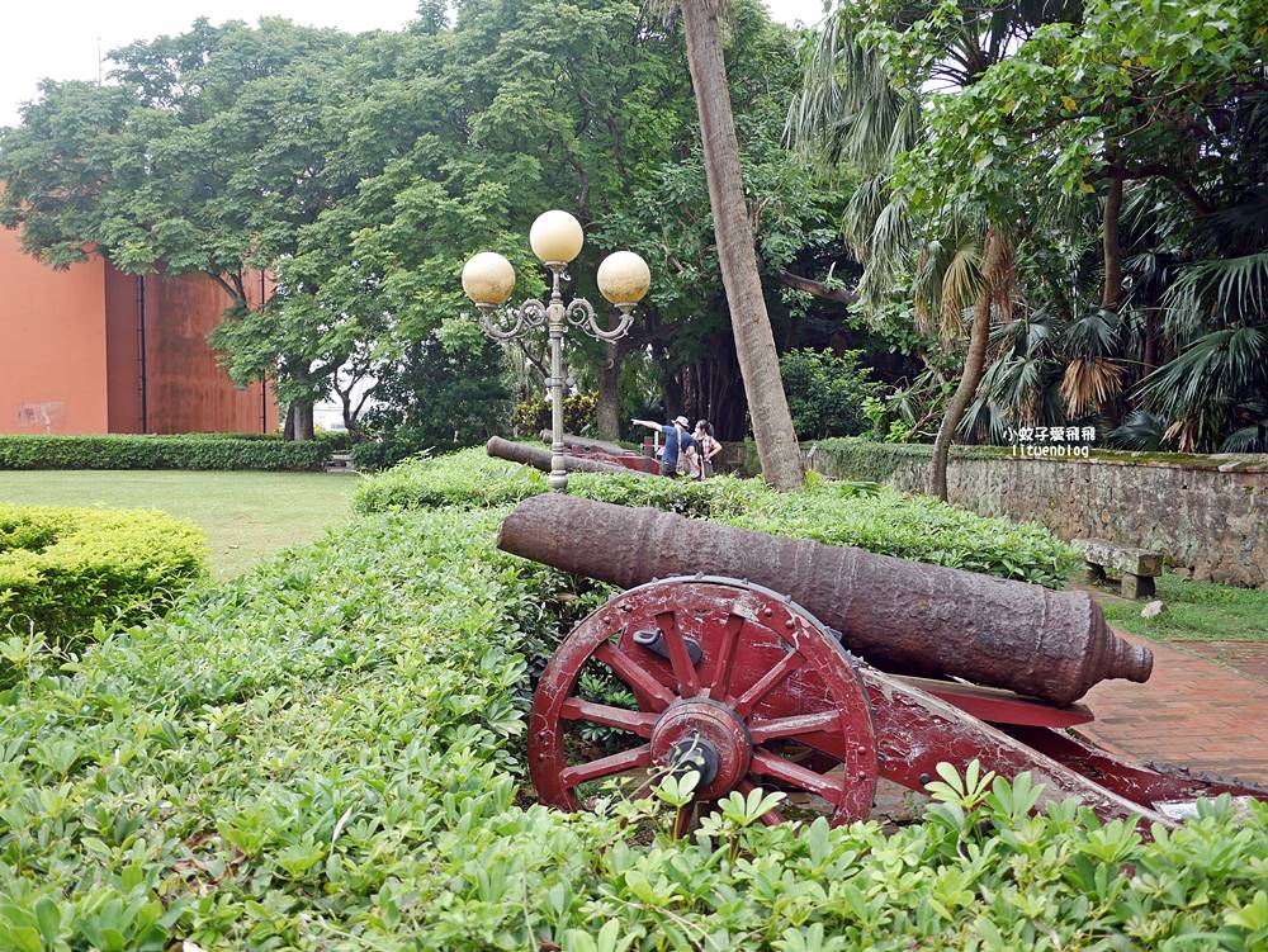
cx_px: 634
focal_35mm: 28
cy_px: 476
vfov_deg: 49.8
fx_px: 1026
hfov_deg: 63.4
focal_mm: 14
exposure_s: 1/320
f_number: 2.5
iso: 200
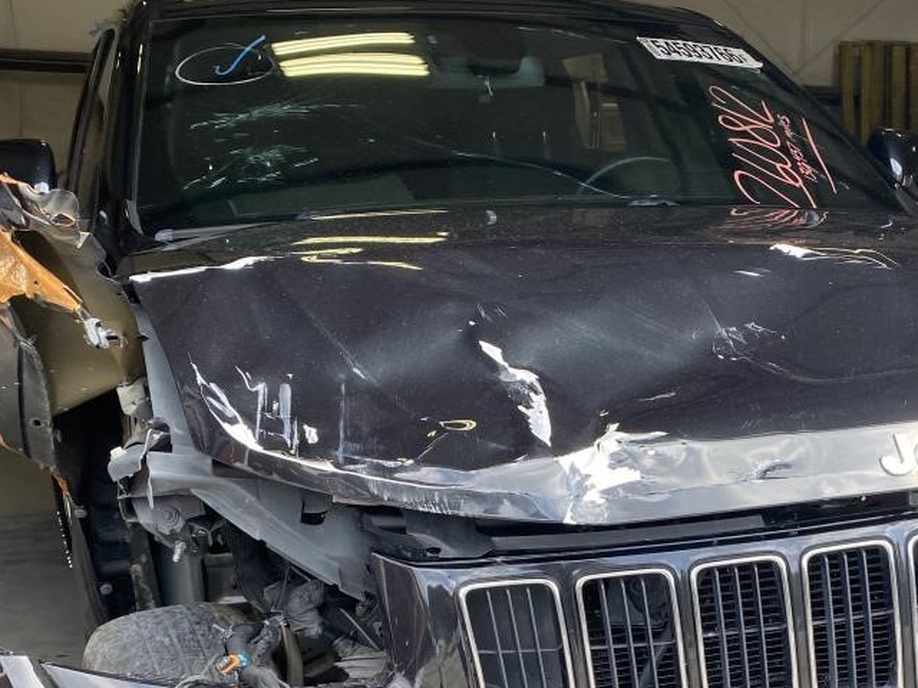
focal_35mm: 52
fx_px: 1379
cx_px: 634
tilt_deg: -12.9
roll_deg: +1.0
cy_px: 579
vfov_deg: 27.3
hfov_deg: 36.3
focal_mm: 4.25
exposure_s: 1/285
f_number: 1.8
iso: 32
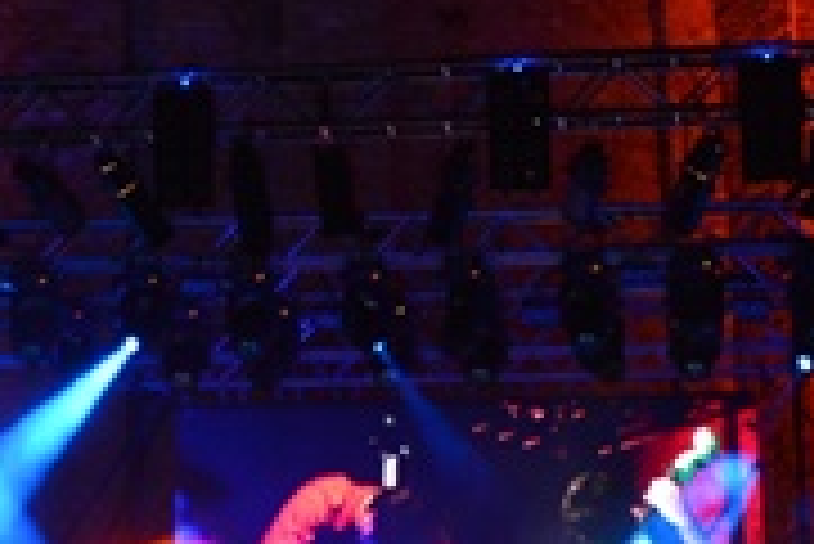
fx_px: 3372
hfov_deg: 13.6
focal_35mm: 149
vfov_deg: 9.1
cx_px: 9
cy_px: -191
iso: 3200
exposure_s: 1/50
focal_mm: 30
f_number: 5
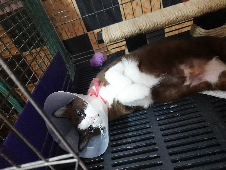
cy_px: 85
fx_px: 157
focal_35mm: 24
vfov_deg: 56.8
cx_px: 113
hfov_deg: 71.6
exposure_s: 1/20
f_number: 1.8
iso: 1000
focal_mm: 5.23
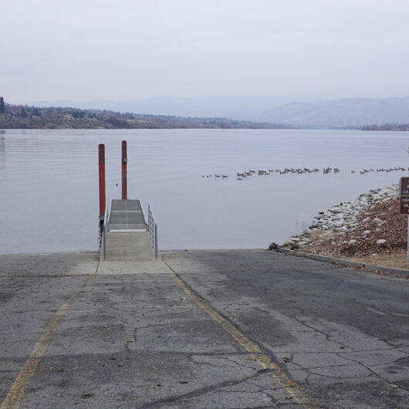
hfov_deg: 34.0
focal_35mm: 50
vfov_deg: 34.0
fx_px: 668
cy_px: 205
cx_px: 210
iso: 250
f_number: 7.1
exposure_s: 1/250
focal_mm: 14.4
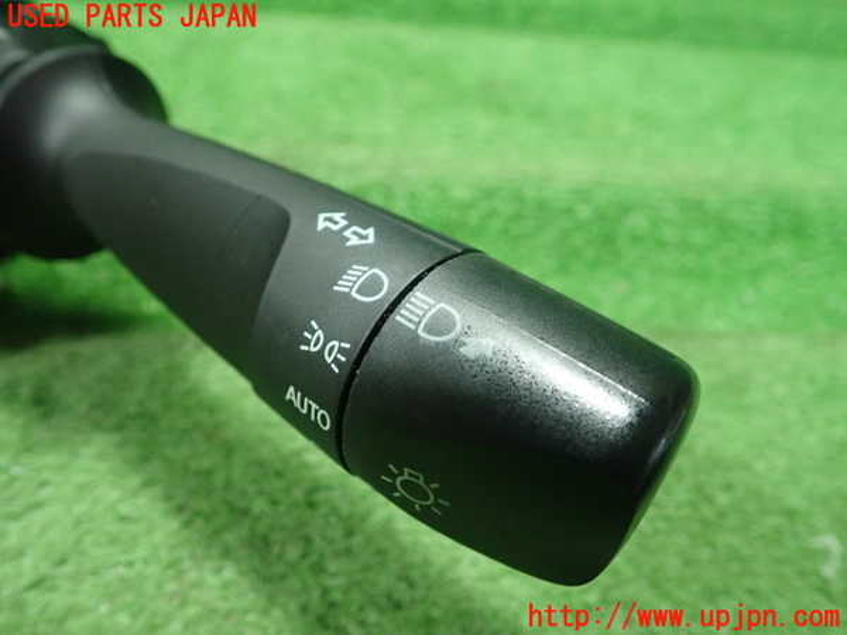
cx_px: 424
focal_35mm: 30
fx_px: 734
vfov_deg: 46.8
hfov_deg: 60.0
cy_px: 318
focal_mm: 5.5
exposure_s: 1/125
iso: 640
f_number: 2.3
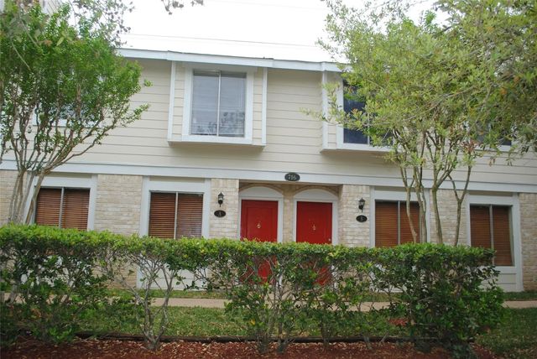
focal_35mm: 30
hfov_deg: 61.9
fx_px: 448
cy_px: 180
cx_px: 268
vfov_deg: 43.7
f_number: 5.6
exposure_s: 1/200
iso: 100
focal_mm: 20
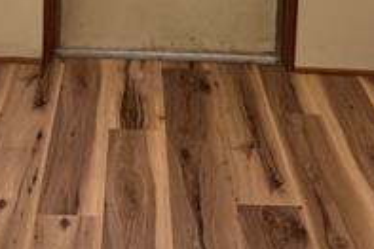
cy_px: -167
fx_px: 841
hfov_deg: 25.0
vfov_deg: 15.1
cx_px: 125
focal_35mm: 81
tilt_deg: -11.5
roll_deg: -1.1
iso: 160
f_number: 1.78
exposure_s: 1/60
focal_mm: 6.76
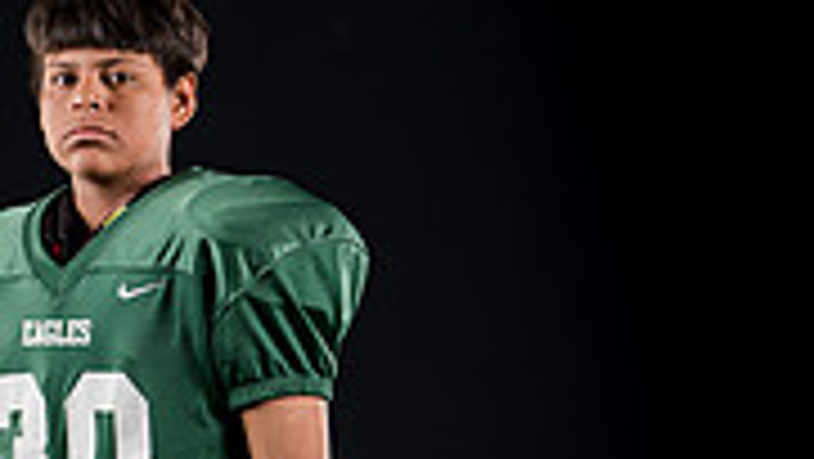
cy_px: 675
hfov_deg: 8.7
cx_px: 171
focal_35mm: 247
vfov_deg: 4.9
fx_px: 5334
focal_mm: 95
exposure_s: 1/160
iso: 200
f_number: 4
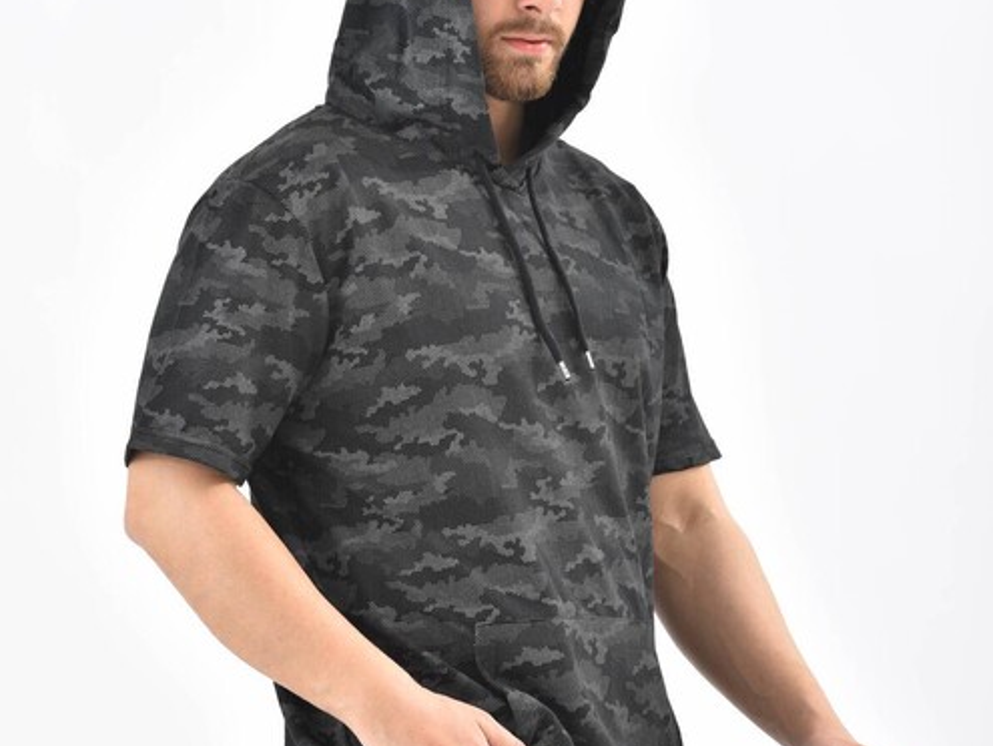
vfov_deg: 9.1
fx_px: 4679
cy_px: 403
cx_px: 493
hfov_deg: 12.1
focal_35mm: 163
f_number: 7.1
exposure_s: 1/160
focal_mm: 112
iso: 100
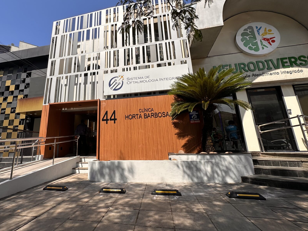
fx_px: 160
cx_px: 119
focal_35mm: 18
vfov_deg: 71.5
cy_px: 107
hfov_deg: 86.4
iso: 40
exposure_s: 1/2681
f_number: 2.2
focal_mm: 2.22
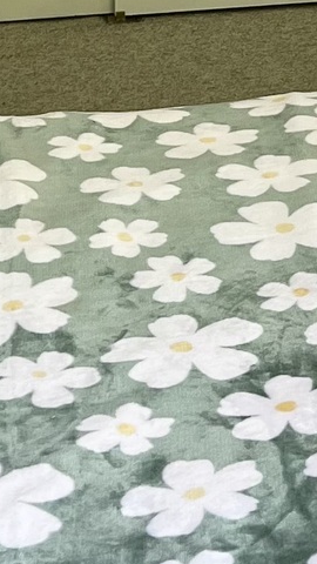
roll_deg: -0.6
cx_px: 468
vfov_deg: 15.1
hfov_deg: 8.7
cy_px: -172
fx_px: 2032
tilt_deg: -11.0
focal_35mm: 136
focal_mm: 5.7
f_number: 1.5
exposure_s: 1/121
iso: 100
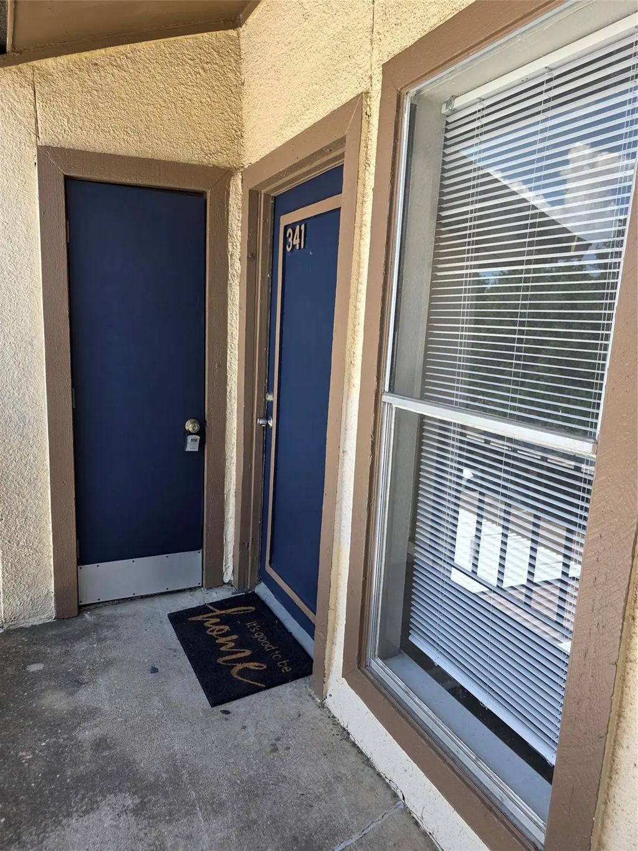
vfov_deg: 73.9
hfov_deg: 58.9
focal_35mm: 23
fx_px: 565
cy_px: 426
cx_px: 319
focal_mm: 6.3
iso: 40
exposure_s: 1/359
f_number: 1.7
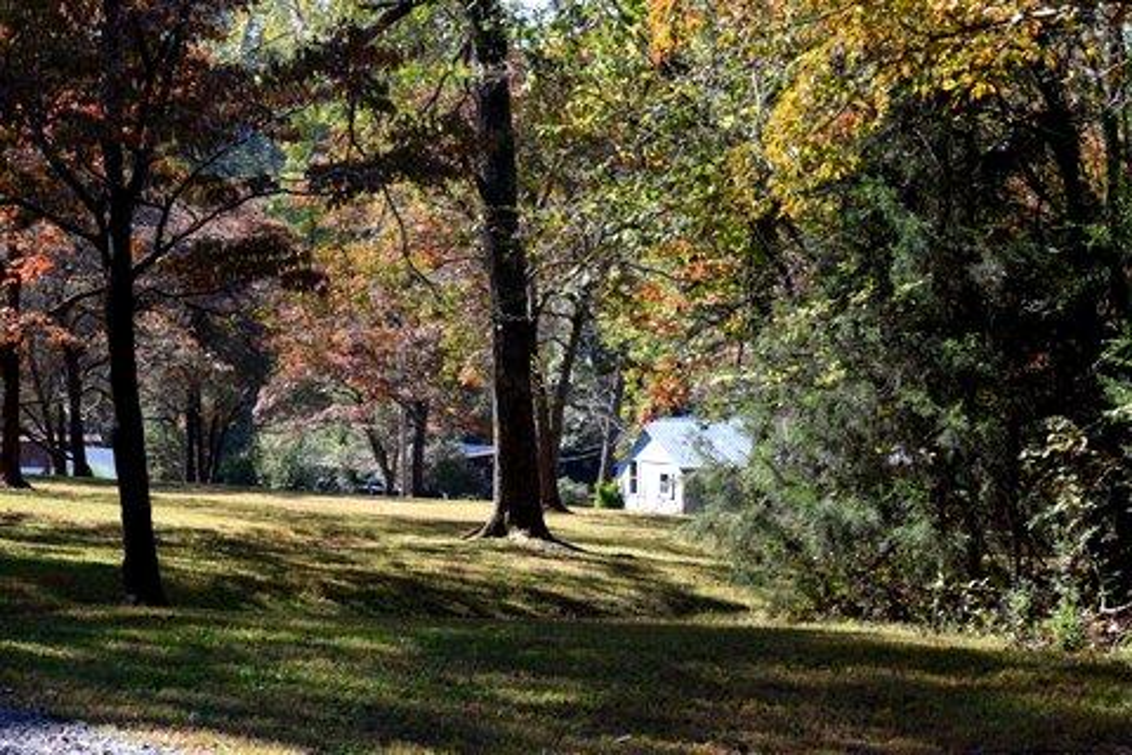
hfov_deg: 24.6
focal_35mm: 82
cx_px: 566
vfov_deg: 16.6
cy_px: 378
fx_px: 2594
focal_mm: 55
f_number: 8
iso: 360
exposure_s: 1/250
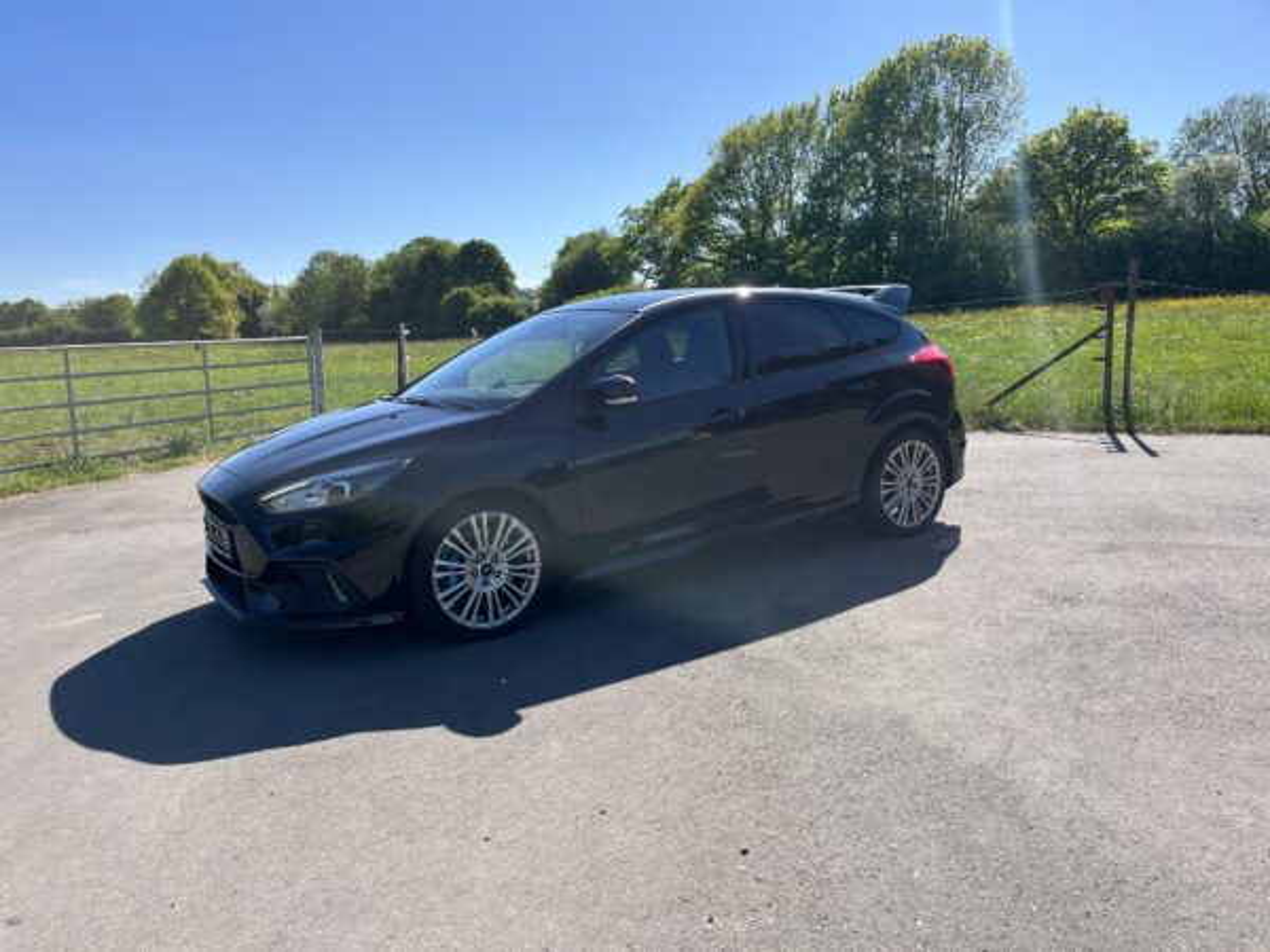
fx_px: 954
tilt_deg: -3.2
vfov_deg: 53.1
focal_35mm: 26
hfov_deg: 67.3
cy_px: 476
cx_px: 635
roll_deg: +4.6
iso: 50
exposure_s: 1/2755
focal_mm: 5.1
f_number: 1.6
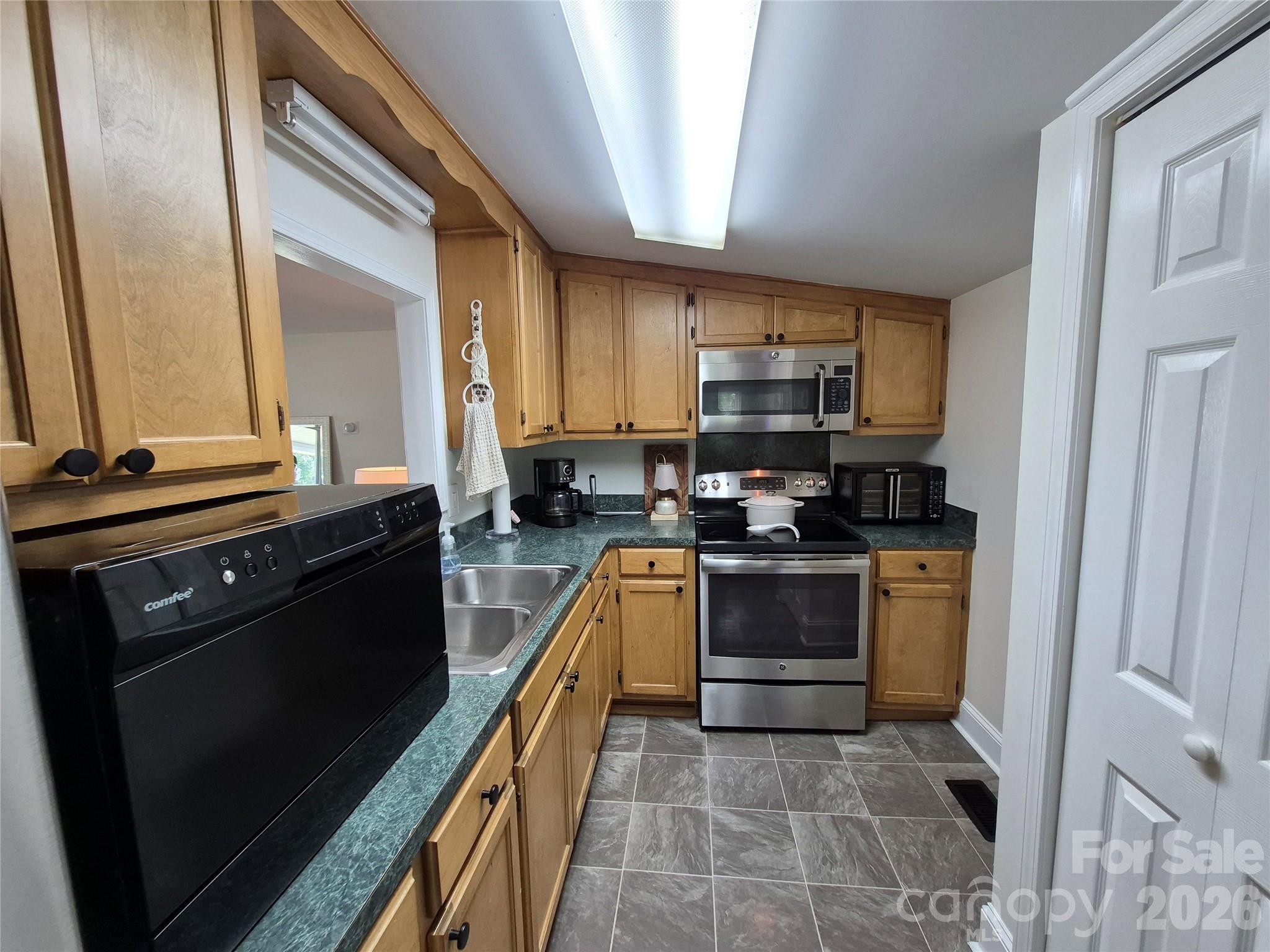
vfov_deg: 89.9
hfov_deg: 106.2
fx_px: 477
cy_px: 476
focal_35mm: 13
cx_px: 635
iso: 100
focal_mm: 1.74
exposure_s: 1/60
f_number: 2.2
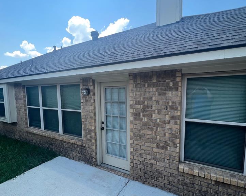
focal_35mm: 18
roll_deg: +2.0
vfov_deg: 73.6
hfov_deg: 86.3
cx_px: 114
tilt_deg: -4.3
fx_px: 131
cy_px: 106
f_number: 1.8
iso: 32
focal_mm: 1.57
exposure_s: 1/388
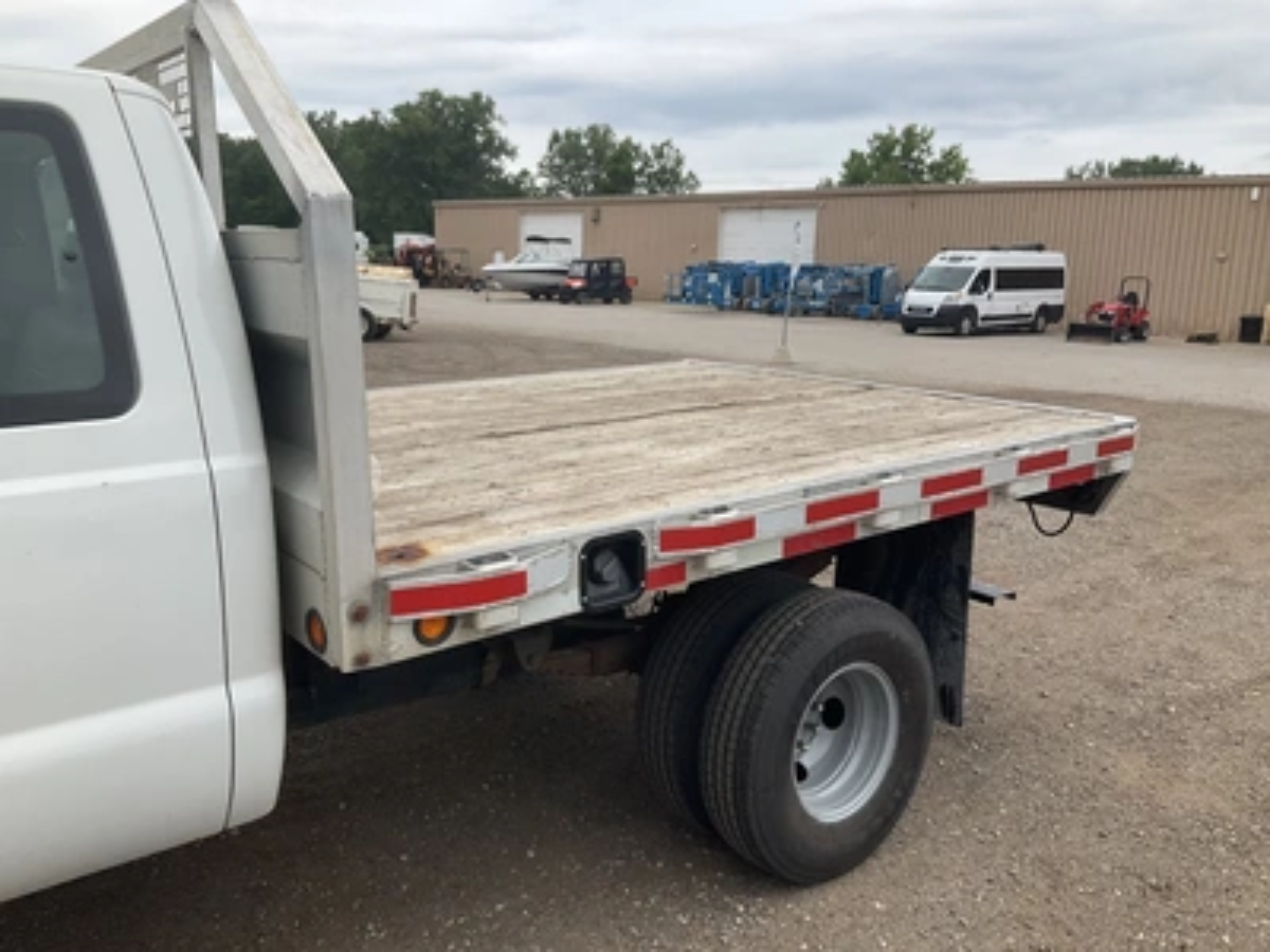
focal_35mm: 29
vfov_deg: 48.2
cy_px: 476
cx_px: 635
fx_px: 1064
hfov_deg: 61.7
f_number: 1.8
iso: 25
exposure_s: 1/709
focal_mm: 3
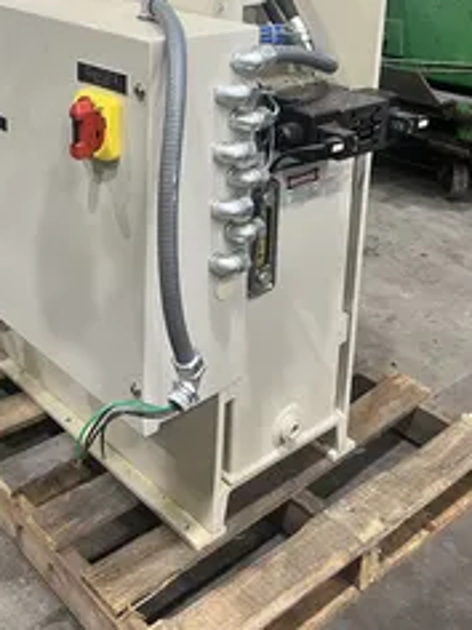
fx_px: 800
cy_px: 139
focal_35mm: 44
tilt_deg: -16.5
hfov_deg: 32.7
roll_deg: +0.5
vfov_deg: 41.4
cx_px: 171
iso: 100
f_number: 1.5
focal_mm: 5.7
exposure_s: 1/60
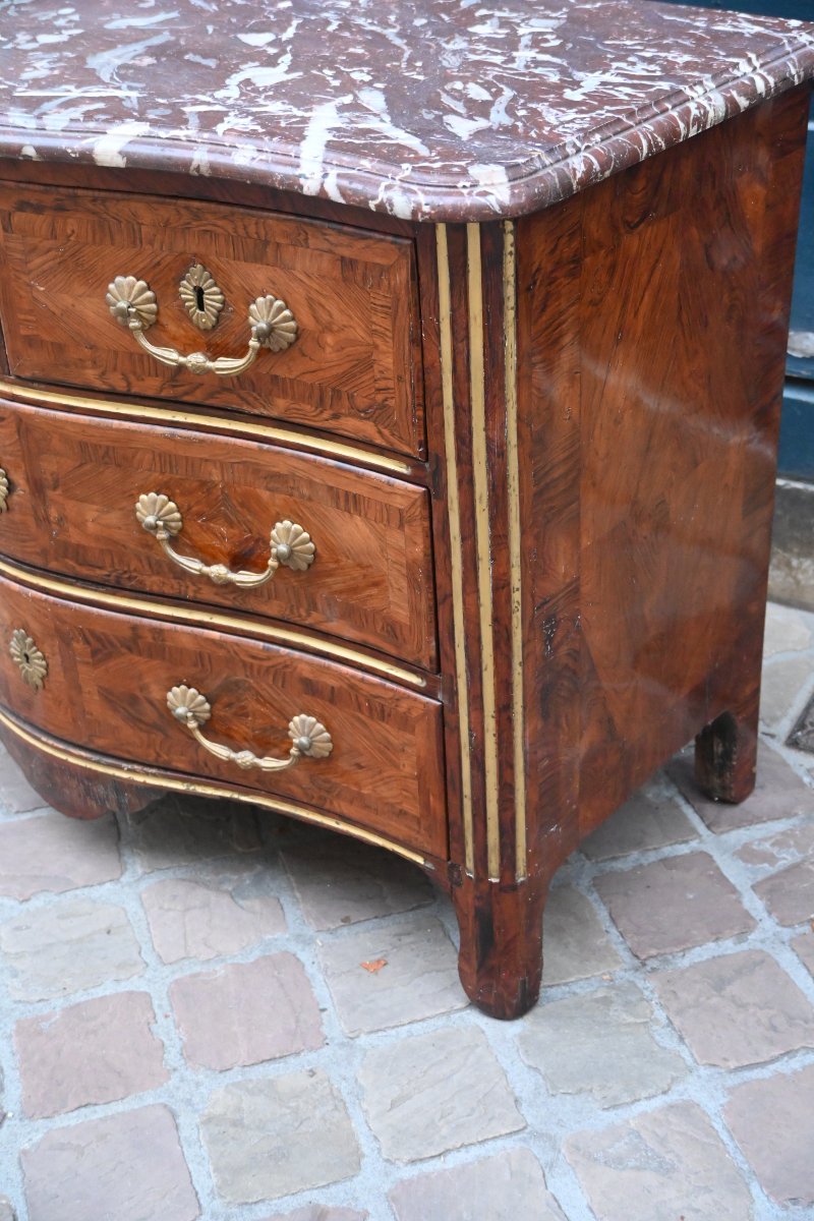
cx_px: 407
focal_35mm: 47
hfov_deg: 28.5
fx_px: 1602
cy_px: 610
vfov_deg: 41.7
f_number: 4
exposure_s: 1/125
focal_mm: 31.5
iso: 3200
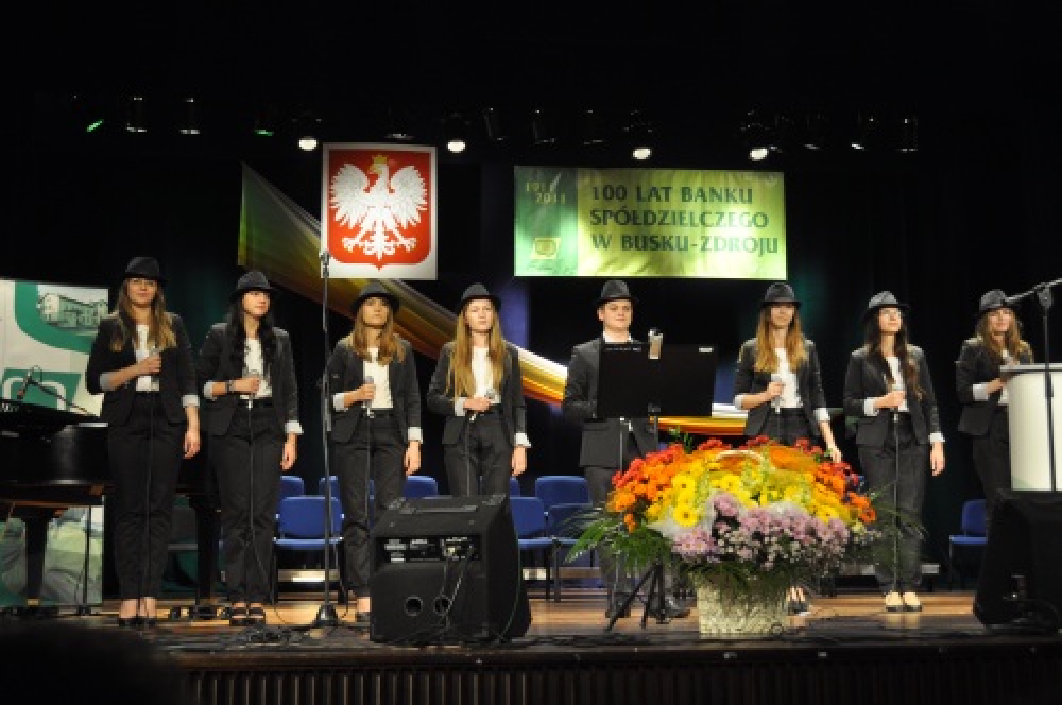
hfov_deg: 42.4
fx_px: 1370
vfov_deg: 28.9
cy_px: 352
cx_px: 531
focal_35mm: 46
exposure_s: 1/60
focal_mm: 31
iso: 640
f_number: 4
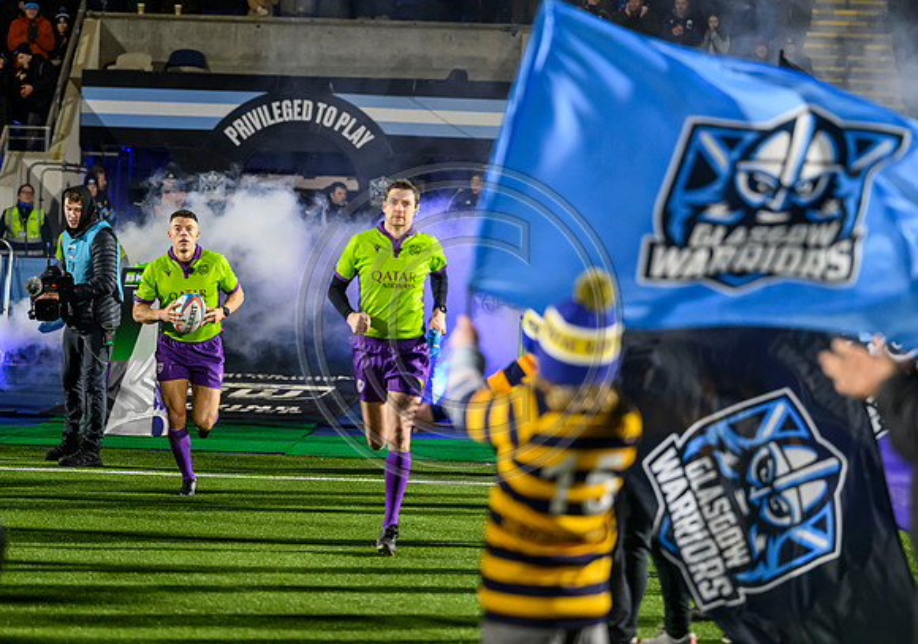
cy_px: 334
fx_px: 3342
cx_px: 371
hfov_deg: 15.6
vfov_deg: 11.0
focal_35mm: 129
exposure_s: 1/1250
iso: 4000
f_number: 2.8
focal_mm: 110
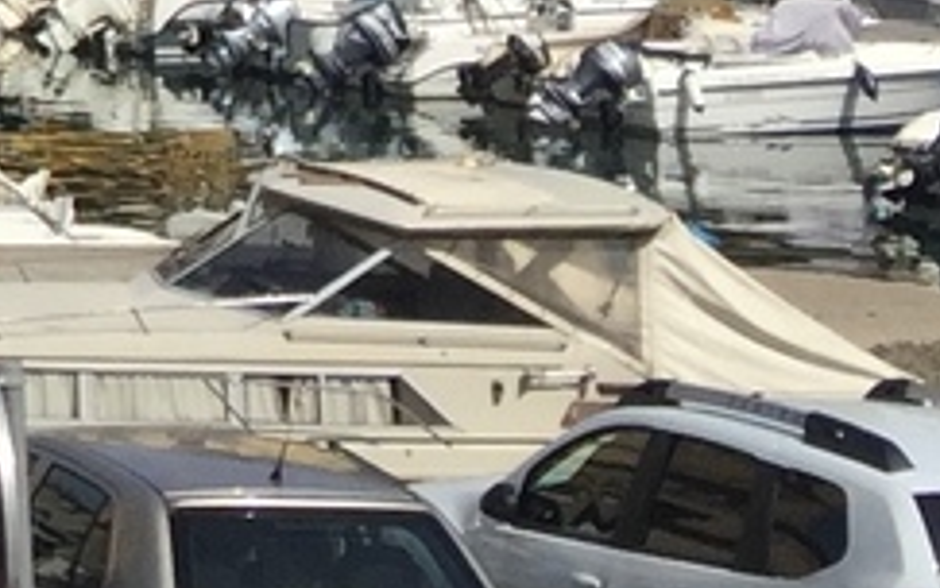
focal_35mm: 202
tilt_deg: +8.3
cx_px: -1458
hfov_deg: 9.1
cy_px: -1102
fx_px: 5176
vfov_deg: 6.1
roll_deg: -0.2
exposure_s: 1/3597
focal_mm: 4.15
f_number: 2.2
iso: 32
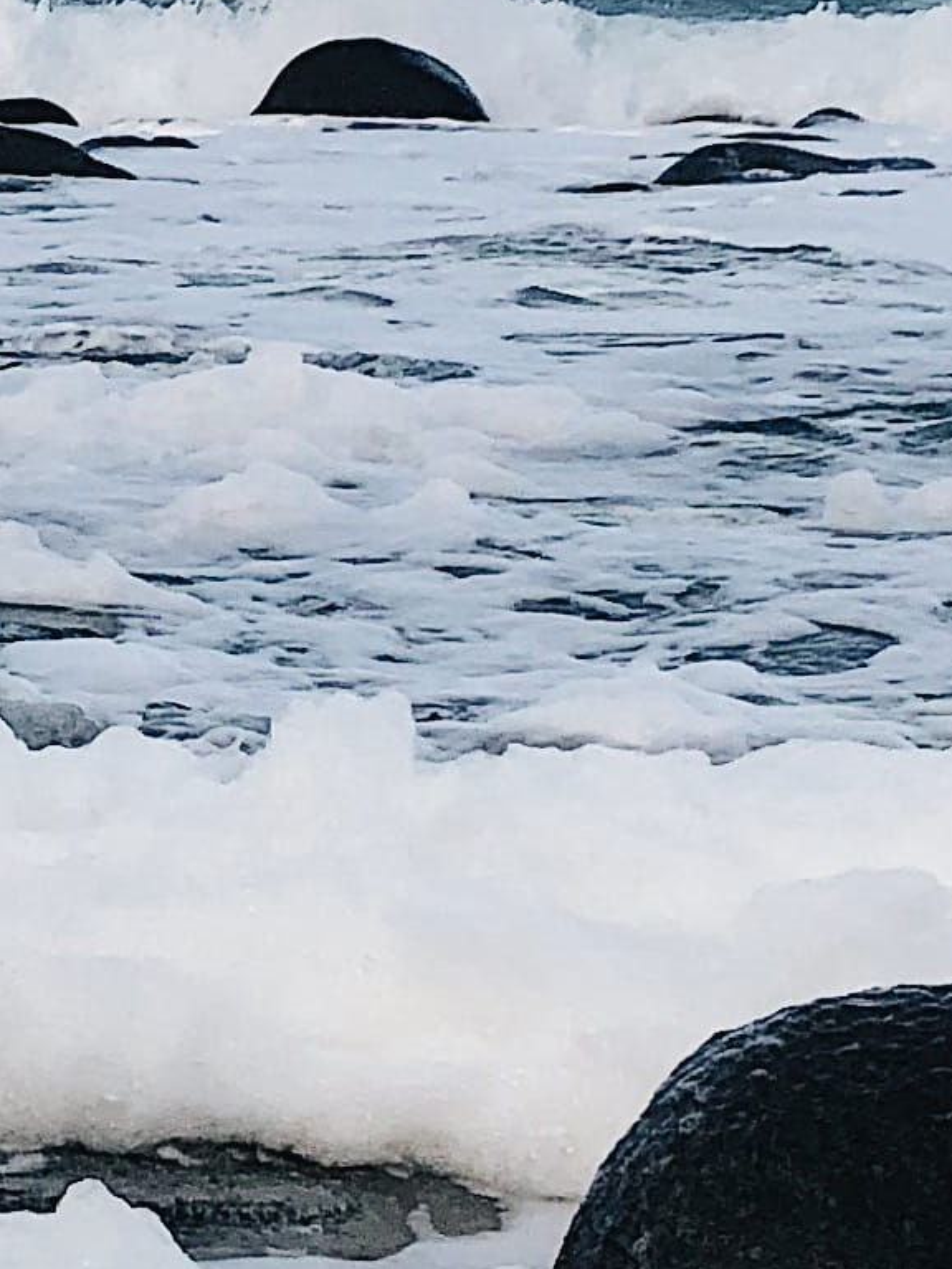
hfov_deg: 9.8
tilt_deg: -6.9
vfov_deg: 13.4
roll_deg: -1.6
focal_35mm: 147
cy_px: 588
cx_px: -517
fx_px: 5390
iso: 20
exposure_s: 1/1333
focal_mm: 4
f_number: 1.8
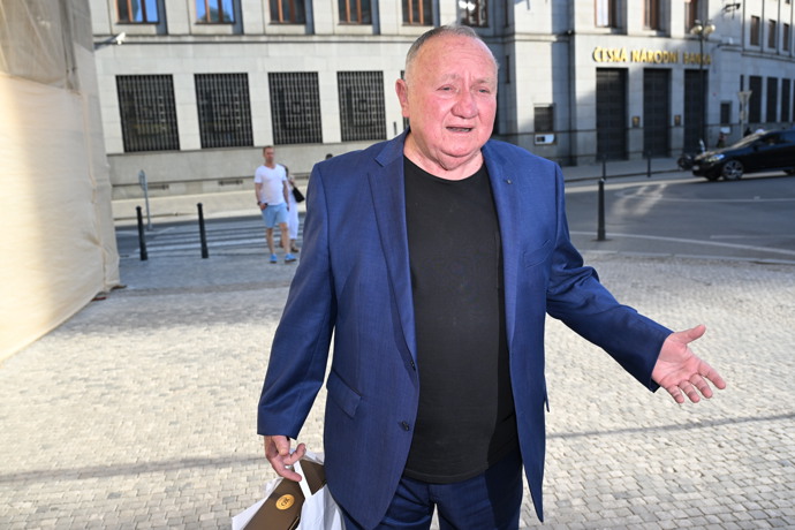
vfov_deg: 40.5
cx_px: 398
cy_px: 265
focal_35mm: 32
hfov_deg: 58.0
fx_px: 718
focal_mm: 32.5
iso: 500
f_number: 5.6
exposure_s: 1/500
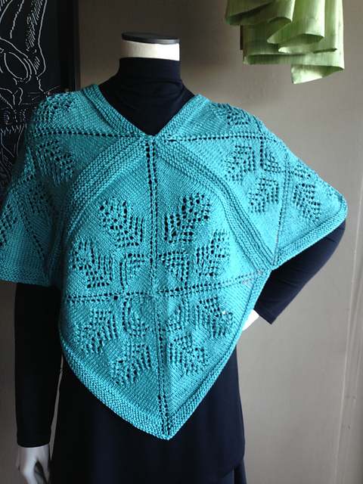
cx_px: 182
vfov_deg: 55.4
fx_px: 461
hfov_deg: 42.9
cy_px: 242
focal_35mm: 33
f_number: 2.4
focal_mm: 4.13
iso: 50
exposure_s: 1/20
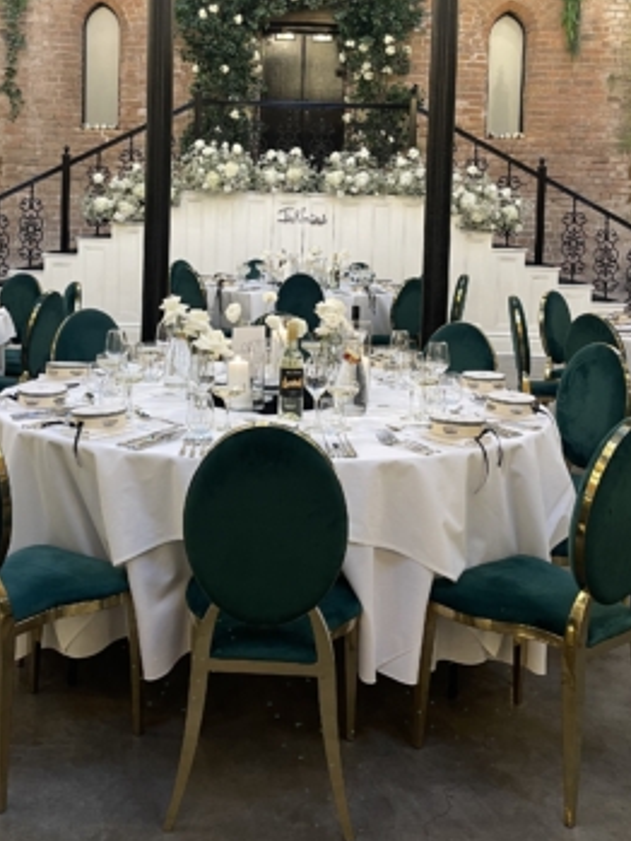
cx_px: 275
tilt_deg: -3.1
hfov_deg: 33.6
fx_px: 1044
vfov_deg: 43.1
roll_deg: -1.7
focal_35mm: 43
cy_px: 263
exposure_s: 1/50
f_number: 1.6
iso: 80
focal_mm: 5.1
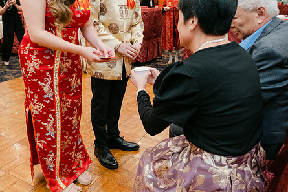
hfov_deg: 58.4
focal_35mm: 32
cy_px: 84
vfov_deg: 41.1
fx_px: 256
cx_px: 122
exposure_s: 1/125
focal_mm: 16
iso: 1000
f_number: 2.8
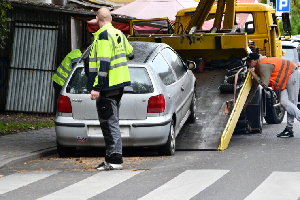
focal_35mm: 217
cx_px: 163
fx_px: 1808
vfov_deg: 6.3
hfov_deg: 9.5
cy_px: 93
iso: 250
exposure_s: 1/160
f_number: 5.6
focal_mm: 105
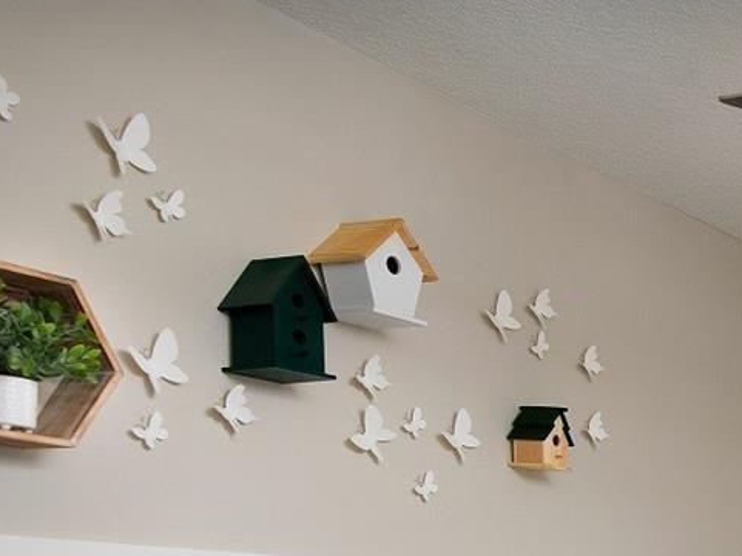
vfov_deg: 20.5
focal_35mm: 64
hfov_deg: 24.0
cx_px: 1106
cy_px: 761
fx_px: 1371
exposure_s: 1/50
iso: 200
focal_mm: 20
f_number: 8
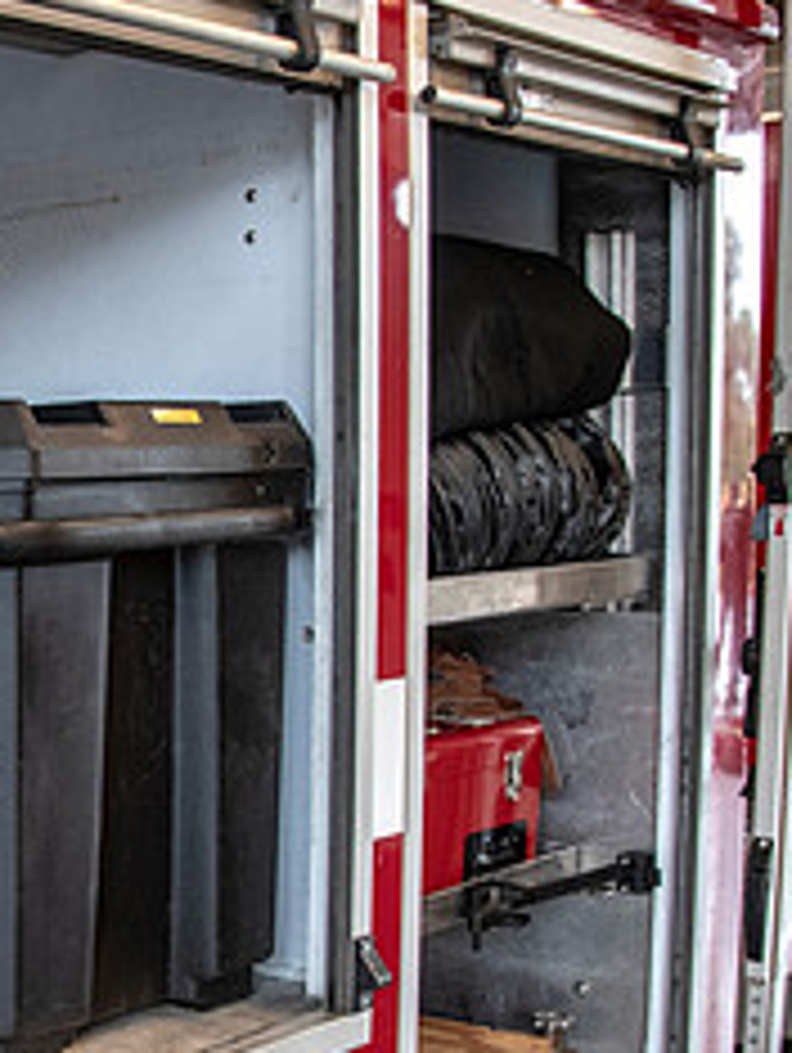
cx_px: -352
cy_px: 742
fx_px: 1918
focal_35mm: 63
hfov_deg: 20.4
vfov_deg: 30.4
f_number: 4
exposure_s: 1/100
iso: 2000
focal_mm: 16
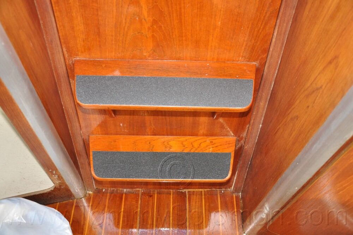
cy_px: 118
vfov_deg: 41.6
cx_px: 176
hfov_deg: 59.6
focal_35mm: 32
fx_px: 308
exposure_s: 1/60
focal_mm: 21
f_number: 3.8
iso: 800
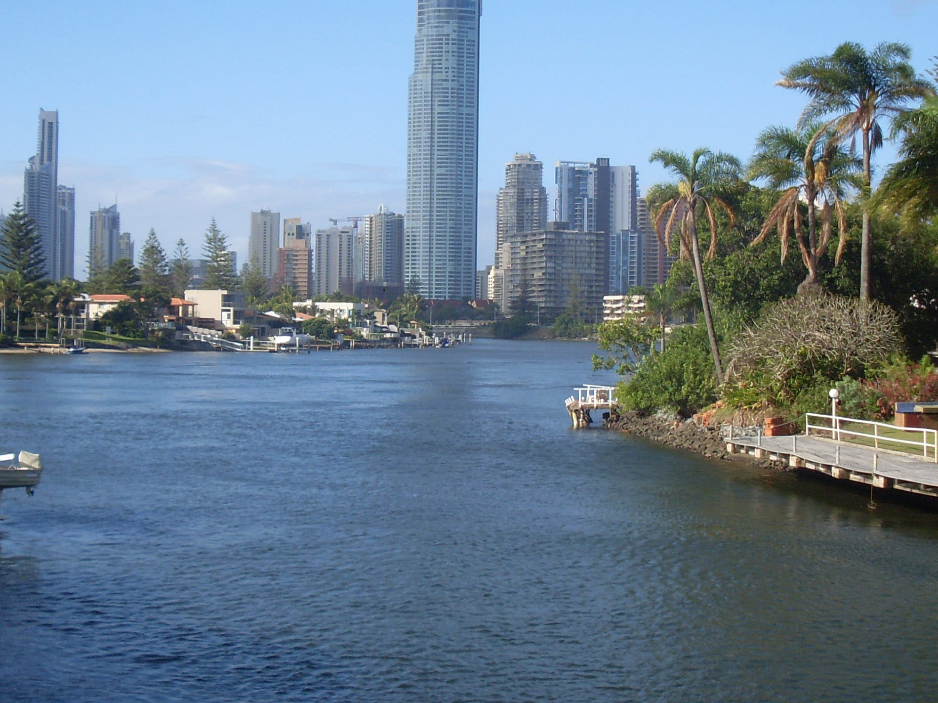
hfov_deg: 30.7
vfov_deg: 23.3
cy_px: 317
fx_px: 1707
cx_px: 457
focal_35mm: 63
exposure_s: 1/180
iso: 80
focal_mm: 6.3
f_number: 7.7
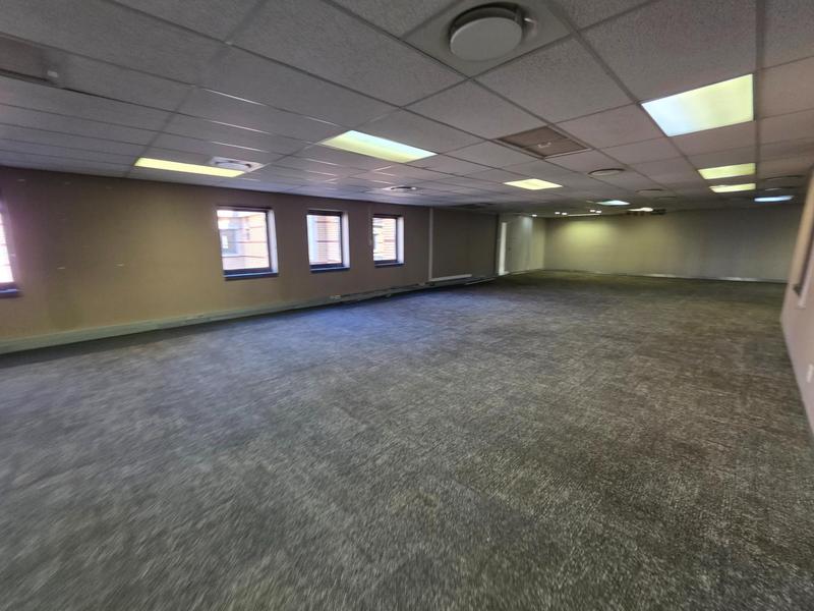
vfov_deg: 89.9
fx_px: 306
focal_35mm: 13
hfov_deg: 106.2
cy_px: 306
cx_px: 407
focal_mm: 2.2
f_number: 1.9
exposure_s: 1/50
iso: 160
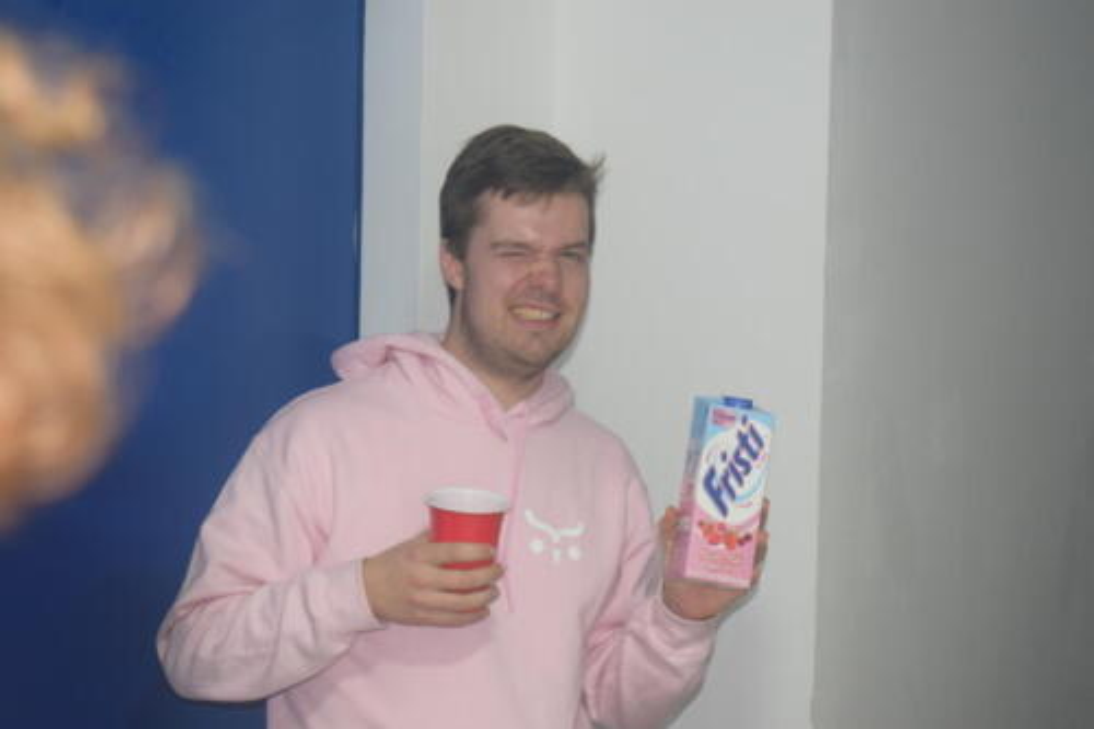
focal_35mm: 82
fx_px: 2506
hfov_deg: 24.6
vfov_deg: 16.5
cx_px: 547
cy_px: 364
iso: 2000
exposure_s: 1/60
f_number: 5.6
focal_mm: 55
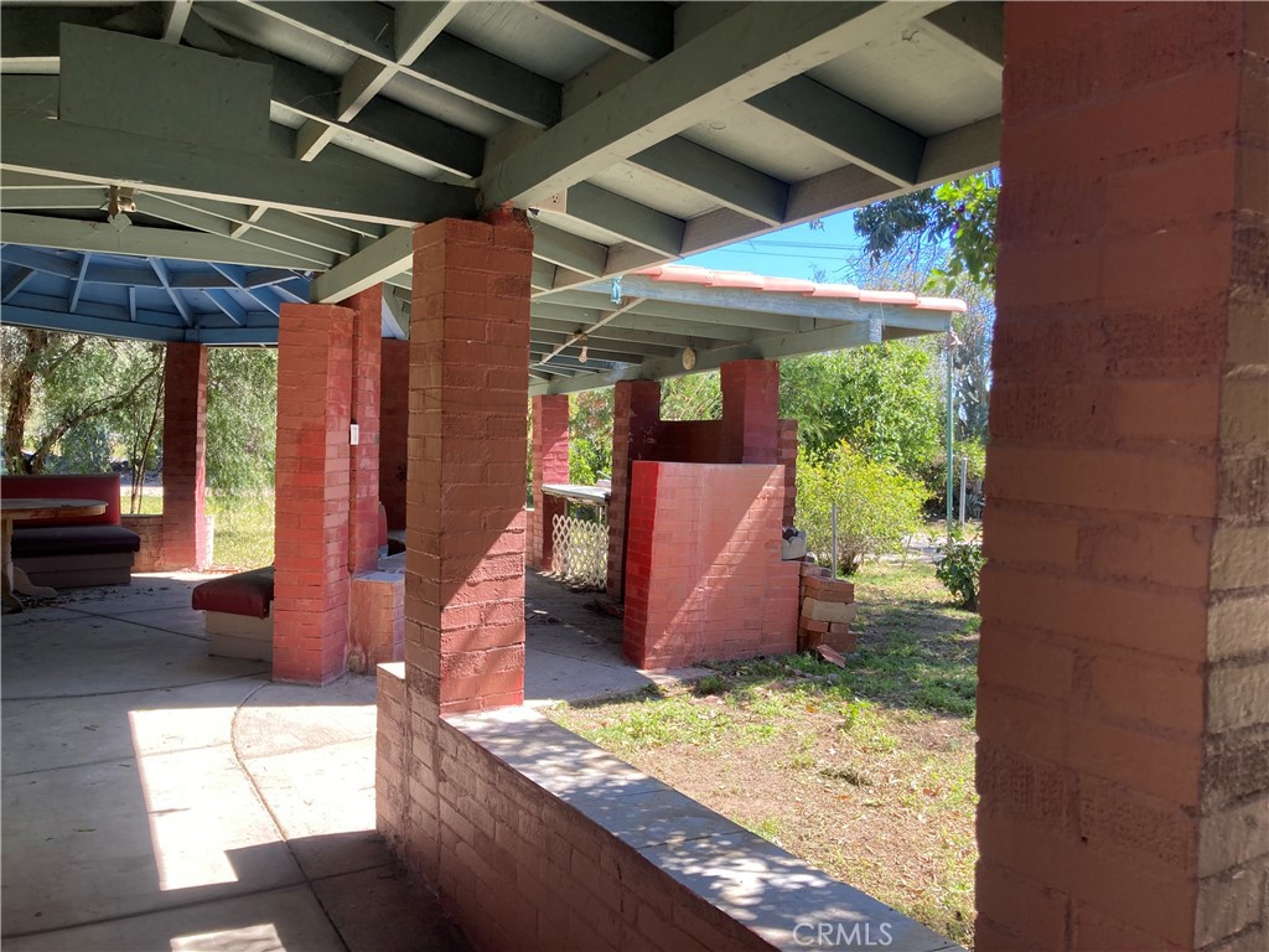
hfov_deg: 63.4
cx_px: 634
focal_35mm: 28
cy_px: 476
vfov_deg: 49.7
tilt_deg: -0.5
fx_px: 1026
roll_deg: -1.3
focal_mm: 3.99
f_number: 1.8
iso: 20
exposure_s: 1/190
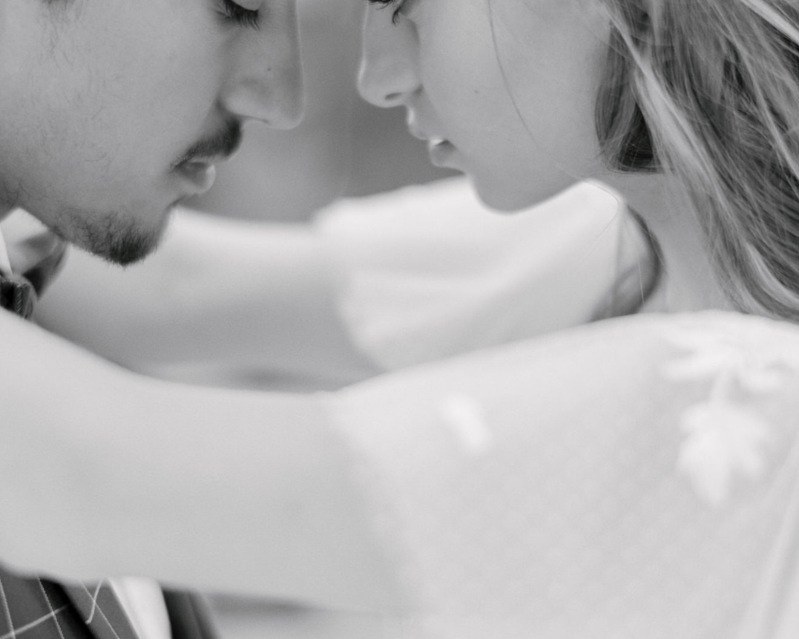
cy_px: 303
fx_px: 2105
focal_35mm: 89
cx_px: 403
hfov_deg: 21.5
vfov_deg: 17.3
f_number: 1.4
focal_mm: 58
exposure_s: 1/320
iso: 100
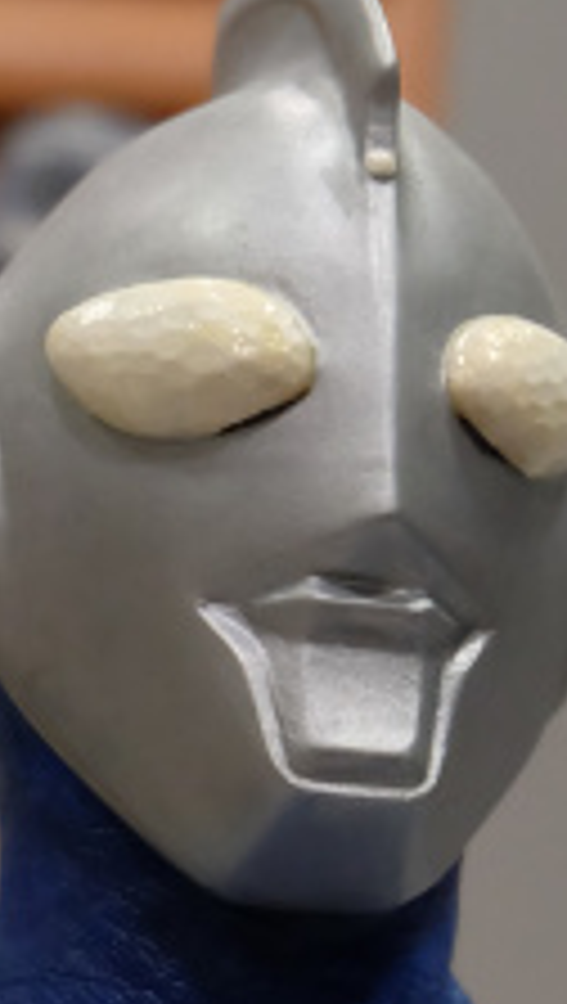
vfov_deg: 11.6
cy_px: 1031
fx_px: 4901
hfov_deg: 6.6
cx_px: 367
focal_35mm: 184
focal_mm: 32.5
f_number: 5
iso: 3200
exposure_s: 1/125
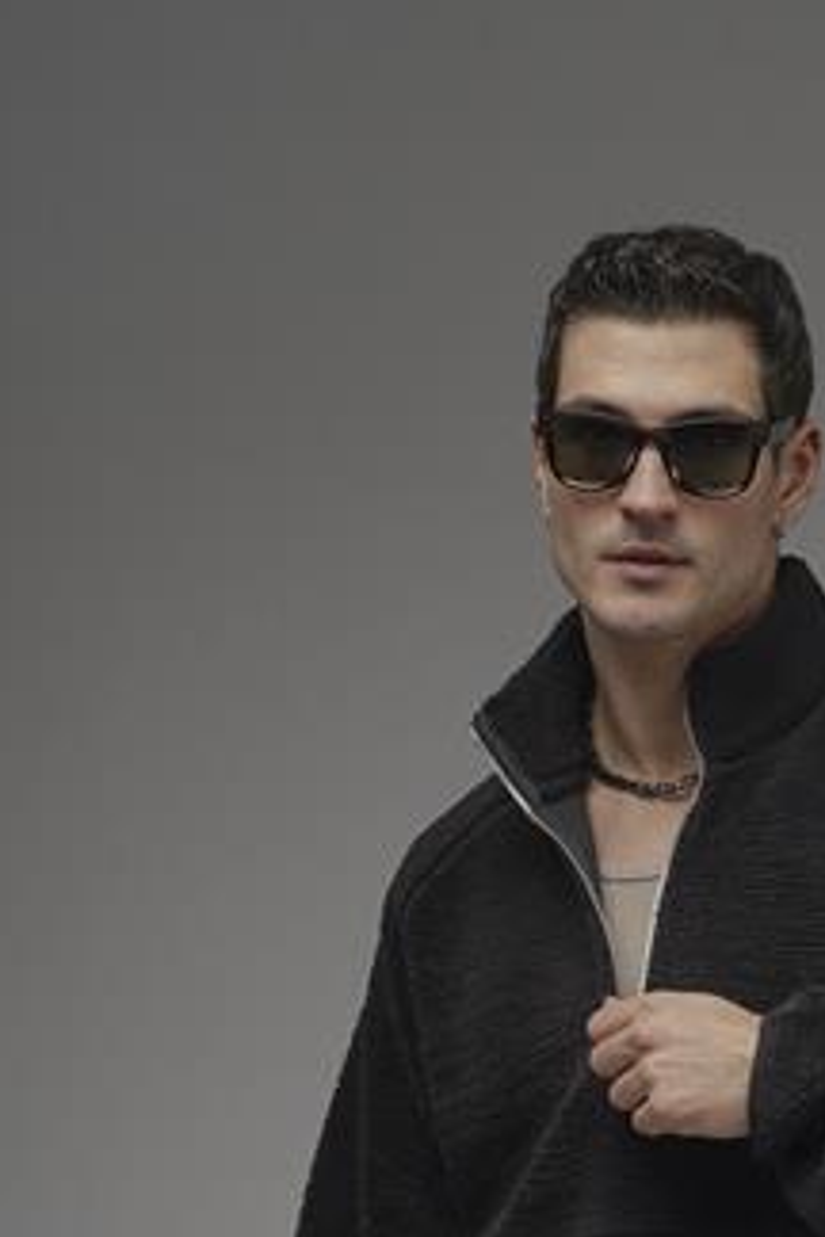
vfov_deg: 14.6
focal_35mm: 139
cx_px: 684
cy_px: 1134
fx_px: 4778
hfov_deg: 9.8
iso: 64
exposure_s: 1/125
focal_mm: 50
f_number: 8
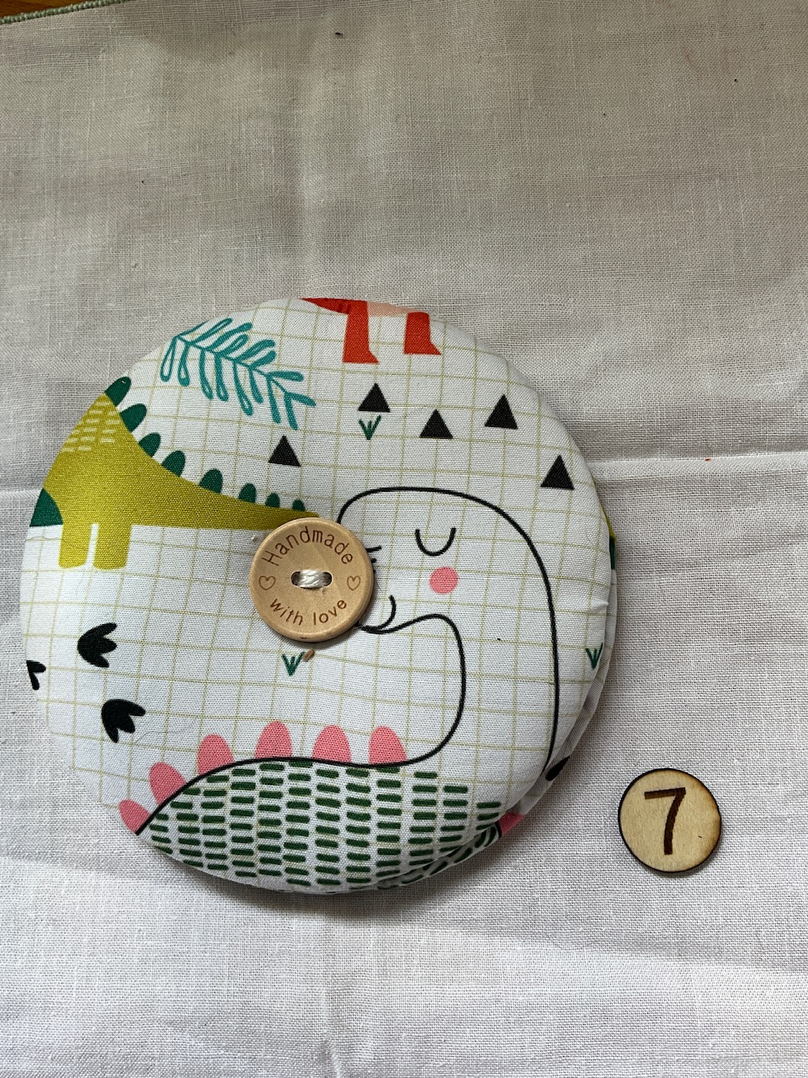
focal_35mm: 29
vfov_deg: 61.7
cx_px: 404
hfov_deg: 48.2
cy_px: 539
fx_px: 903
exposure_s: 1/122
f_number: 1.8
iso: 25
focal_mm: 3
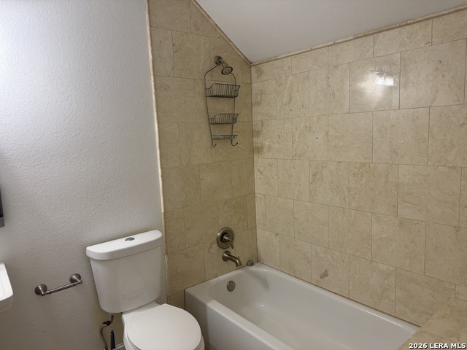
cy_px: 175
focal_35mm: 24
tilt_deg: -8.1
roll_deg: +2.7
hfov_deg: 71.6
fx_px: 324
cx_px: 234
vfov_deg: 56.8
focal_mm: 6.76
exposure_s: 1/120
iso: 160
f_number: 1.78
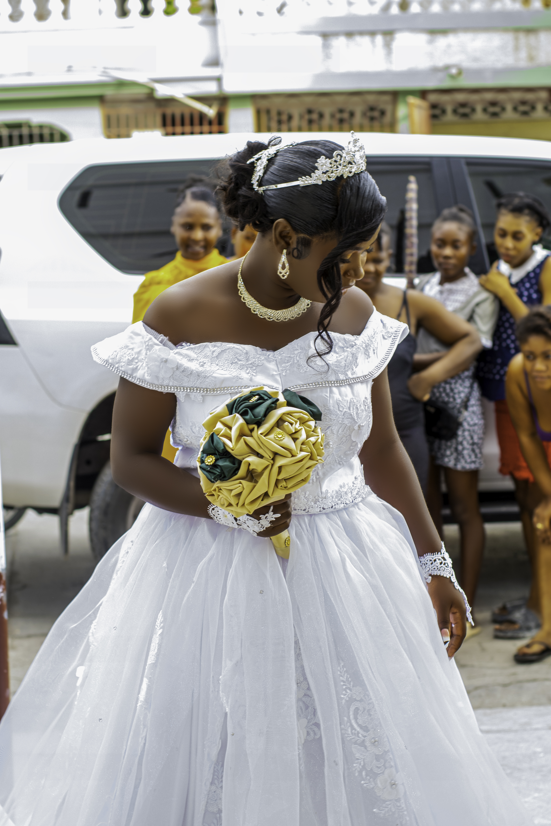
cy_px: 413
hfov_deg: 18.2
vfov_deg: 27.0
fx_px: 1722
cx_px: 276
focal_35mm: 75
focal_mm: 50
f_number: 4
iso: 400
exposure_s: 1/125
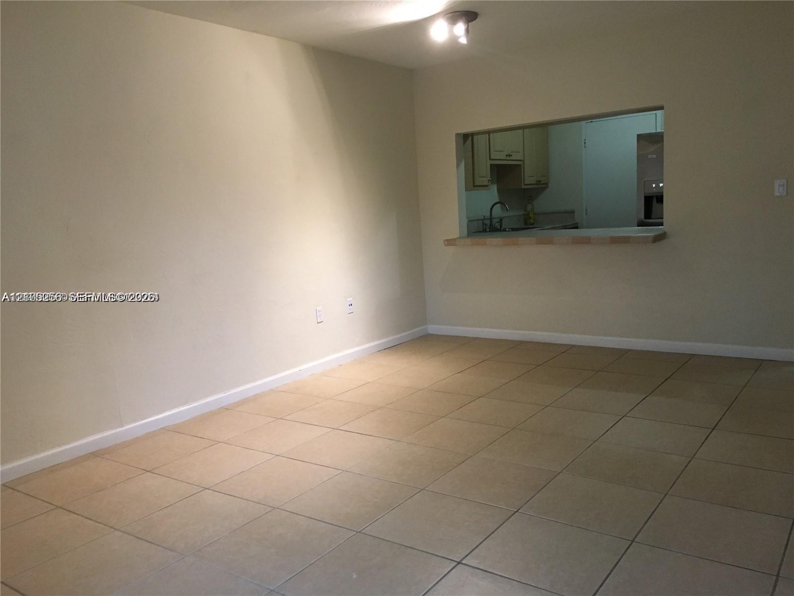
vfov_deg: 48.2
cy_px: 298
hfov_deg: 61.7
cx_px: 397
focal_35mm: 29
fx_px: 665
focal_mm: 4.15
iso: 160
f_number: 2.2
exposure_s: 1/30
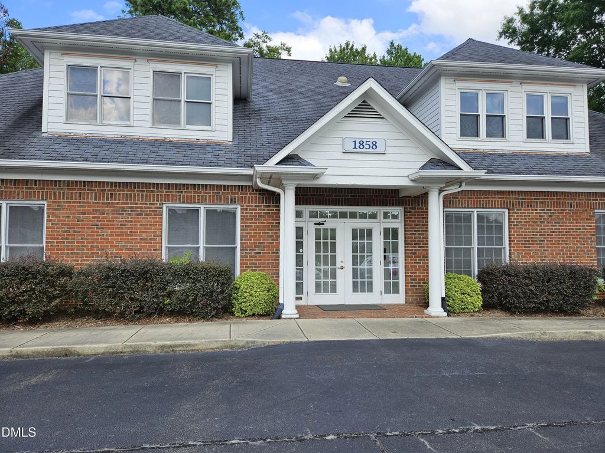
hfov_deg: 73.9
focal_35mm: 23
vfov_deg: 58.9
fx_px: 402
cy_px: 226
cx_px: 302
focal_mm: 5.4
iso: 25
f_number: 1.8
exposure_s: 1/677
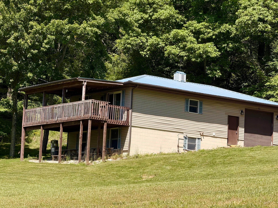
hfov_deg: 16.4
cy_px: 104
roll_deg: -3.1
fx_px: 964
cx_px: 139
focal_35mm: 120
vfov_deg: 12.3
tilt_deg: +7.8
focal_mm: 15.66
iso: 50
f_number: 2.8
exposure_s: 1/655
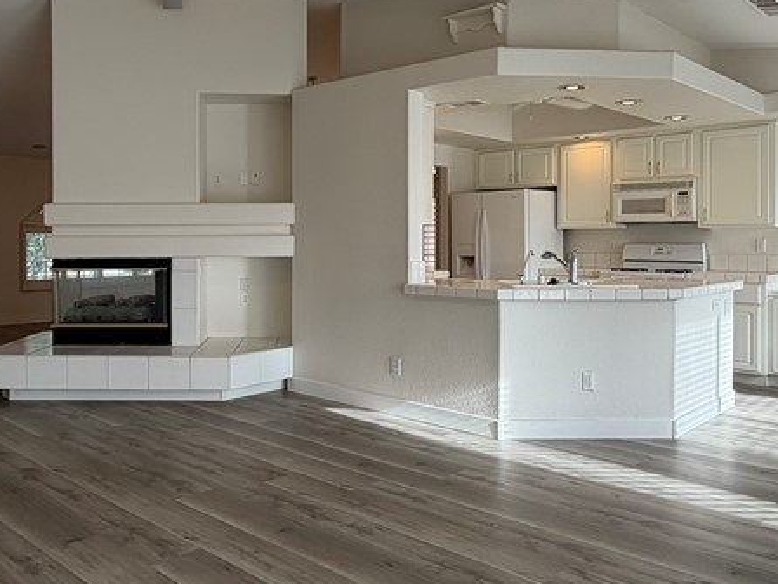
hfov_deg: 56.5
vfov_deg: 44.0
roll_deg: +0.2
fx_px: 719
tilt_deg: +0.5
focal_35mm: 32
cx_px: 321
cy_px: 242
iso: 50
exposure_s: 1/120
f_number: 2.2
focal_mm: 2.22
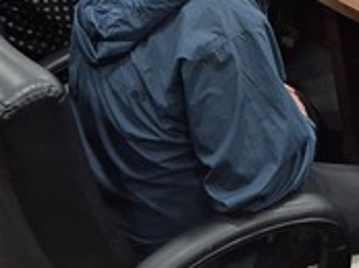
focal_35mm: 80
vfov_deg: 16.2
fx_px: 828
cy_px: -179
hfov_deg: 23.4
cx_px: 361
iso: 200
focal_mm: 5.4
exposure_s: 1/120
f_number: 1.8
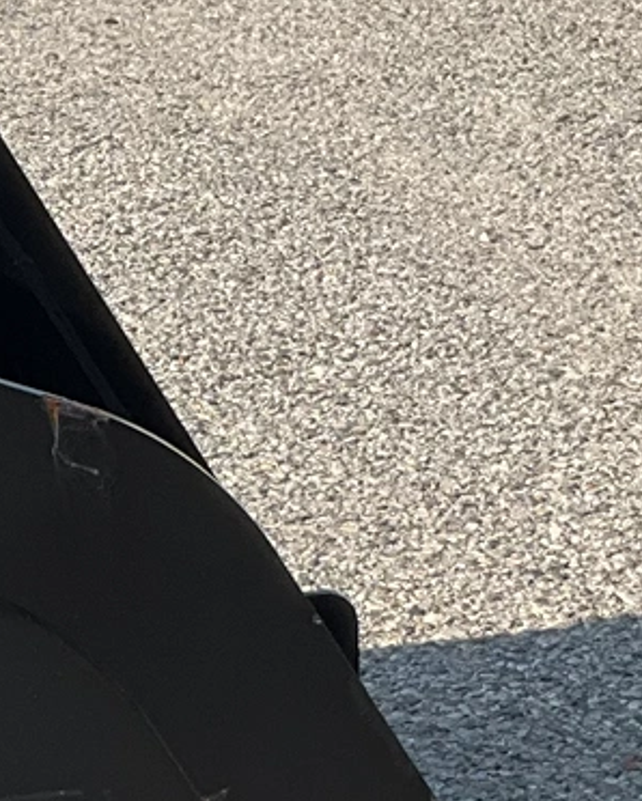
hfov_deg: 9.9
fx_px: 3607
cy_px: 1003
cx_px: -269
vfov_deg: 12.3
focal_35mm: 152
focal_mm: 3
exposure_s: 1/1195
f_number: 1.8
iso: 25
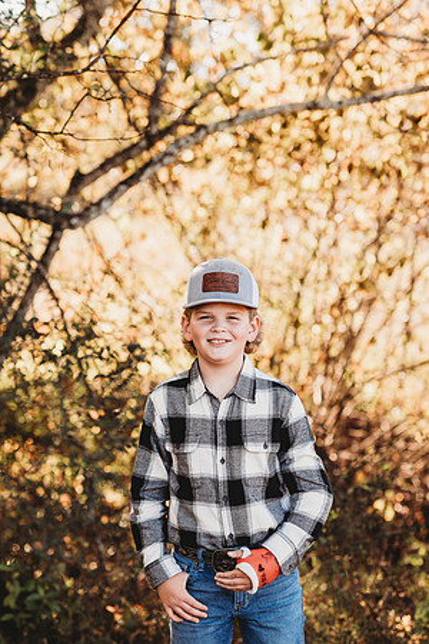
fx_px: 1519
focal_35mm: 85
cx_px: 214
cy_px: 322
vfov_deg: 23.9
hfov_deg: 16.1
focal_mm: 85
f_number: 2.8
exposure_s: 1/250
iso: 160
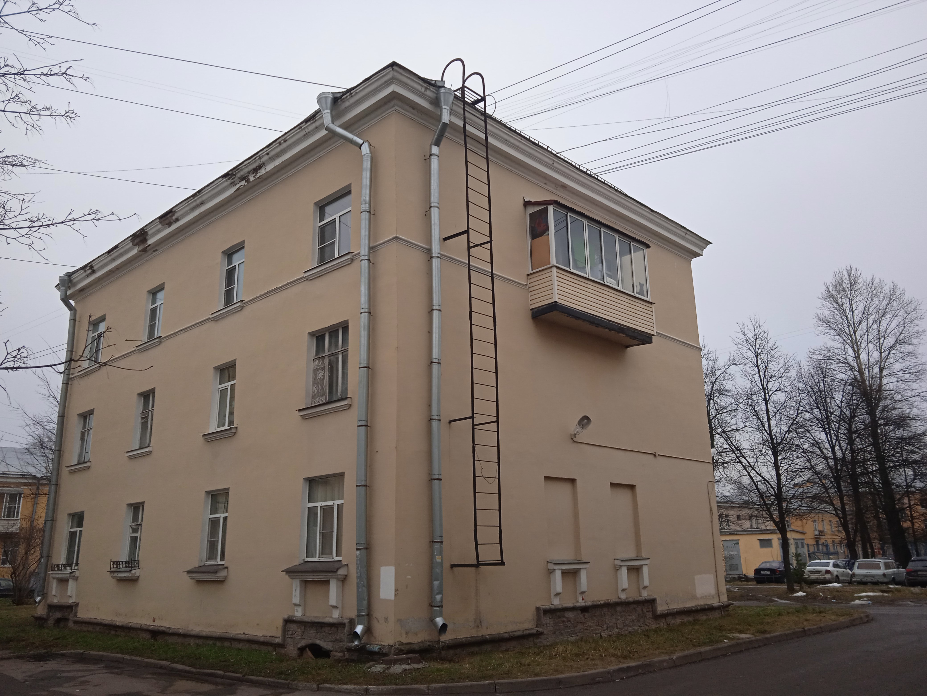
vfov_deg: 49.7
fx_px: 750
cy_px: 348
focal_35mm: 28
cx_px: 464
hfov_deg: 63.4
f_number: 2.2
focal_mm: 3.43
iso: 177
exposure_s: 1/100
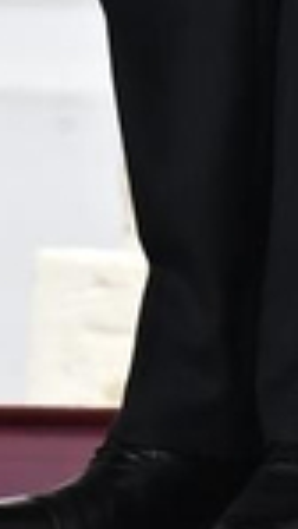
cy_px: -1140
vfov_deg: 0.6
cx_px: -280
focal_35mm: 3373
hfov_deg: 0.4
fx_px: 47302
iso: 200
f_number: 2.8
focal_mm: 200
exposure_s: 1/1250
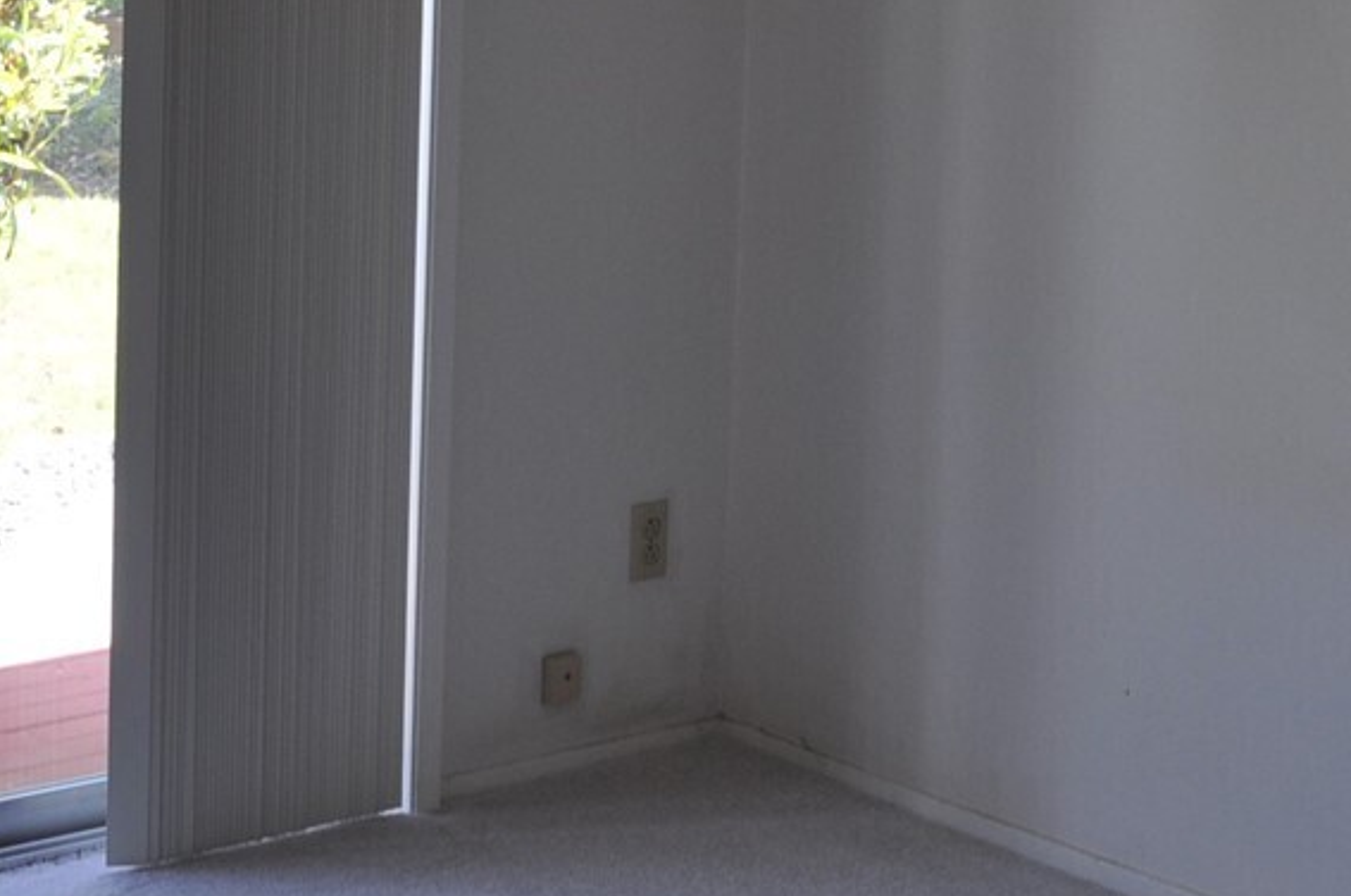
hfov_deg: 22.6
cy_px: -189
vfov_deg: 14.6
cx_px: 460
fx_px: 3372
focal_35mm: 90
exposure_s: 1/50
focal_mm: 20
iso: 200
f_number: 7.1
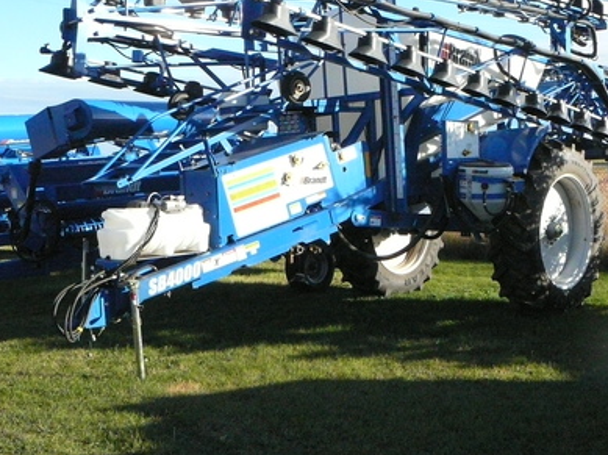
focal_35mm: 49
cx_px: 338
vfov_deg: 29.4
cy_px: 153
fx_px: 860
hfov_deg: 38.9
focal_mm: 5.2
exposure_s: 1/1000
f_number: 5
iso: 400
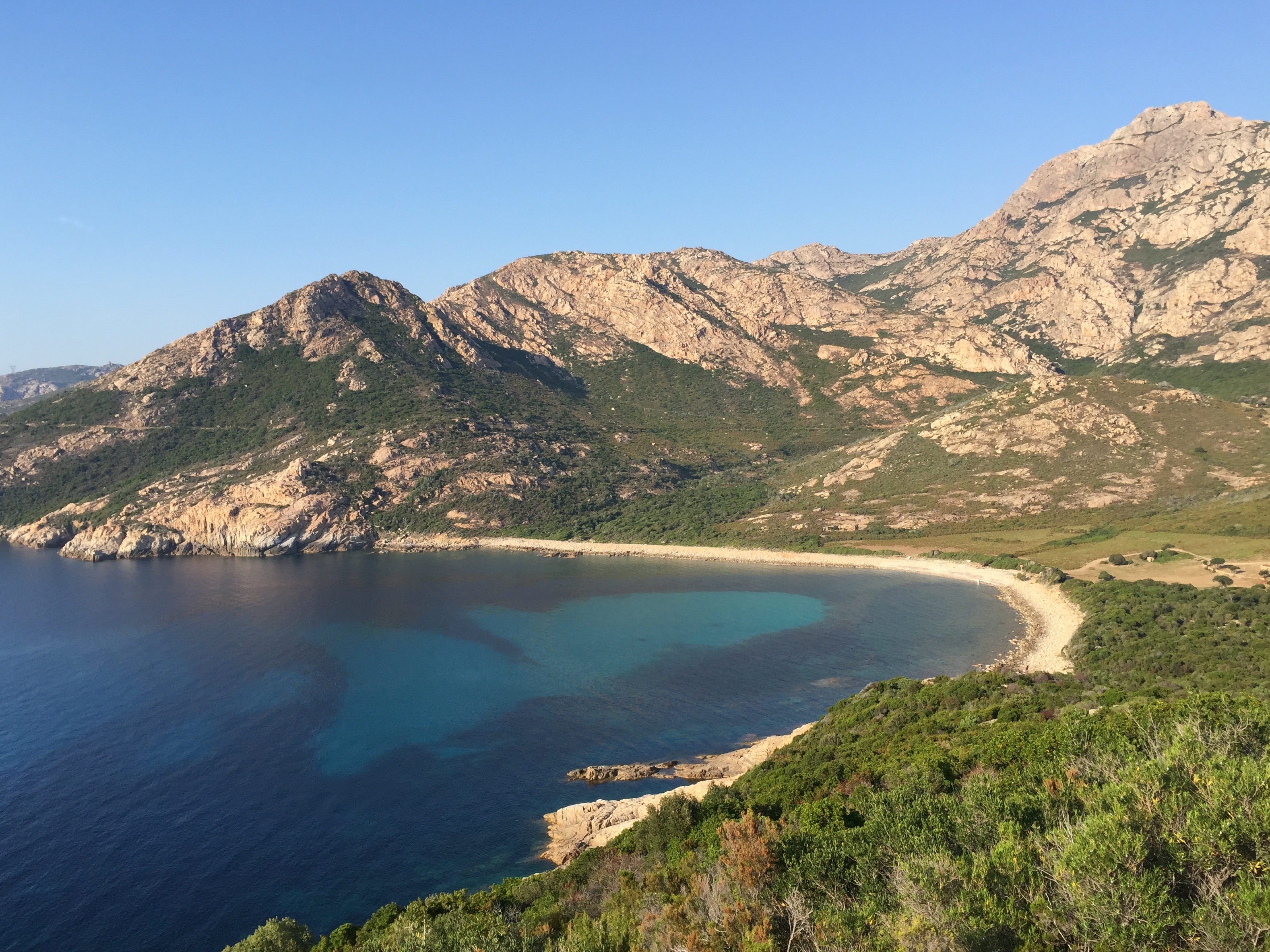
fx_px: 1101
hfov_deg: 60.0
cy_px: 473
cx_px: 624
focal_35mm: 30
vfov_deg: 46.8
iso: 32
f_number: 2.2
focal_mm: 4.15
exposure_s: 1/1163
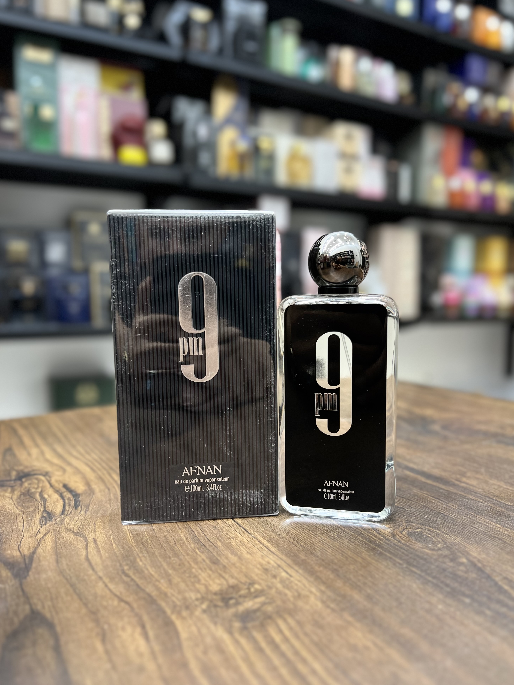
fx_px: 535
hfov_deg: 51.3
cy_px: 351
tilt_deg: -6.0
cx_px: 263
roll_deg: -0.9
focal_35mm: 27
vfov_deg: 65.3
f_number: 1.5
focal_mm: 5.7
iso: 125
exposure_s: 1/109
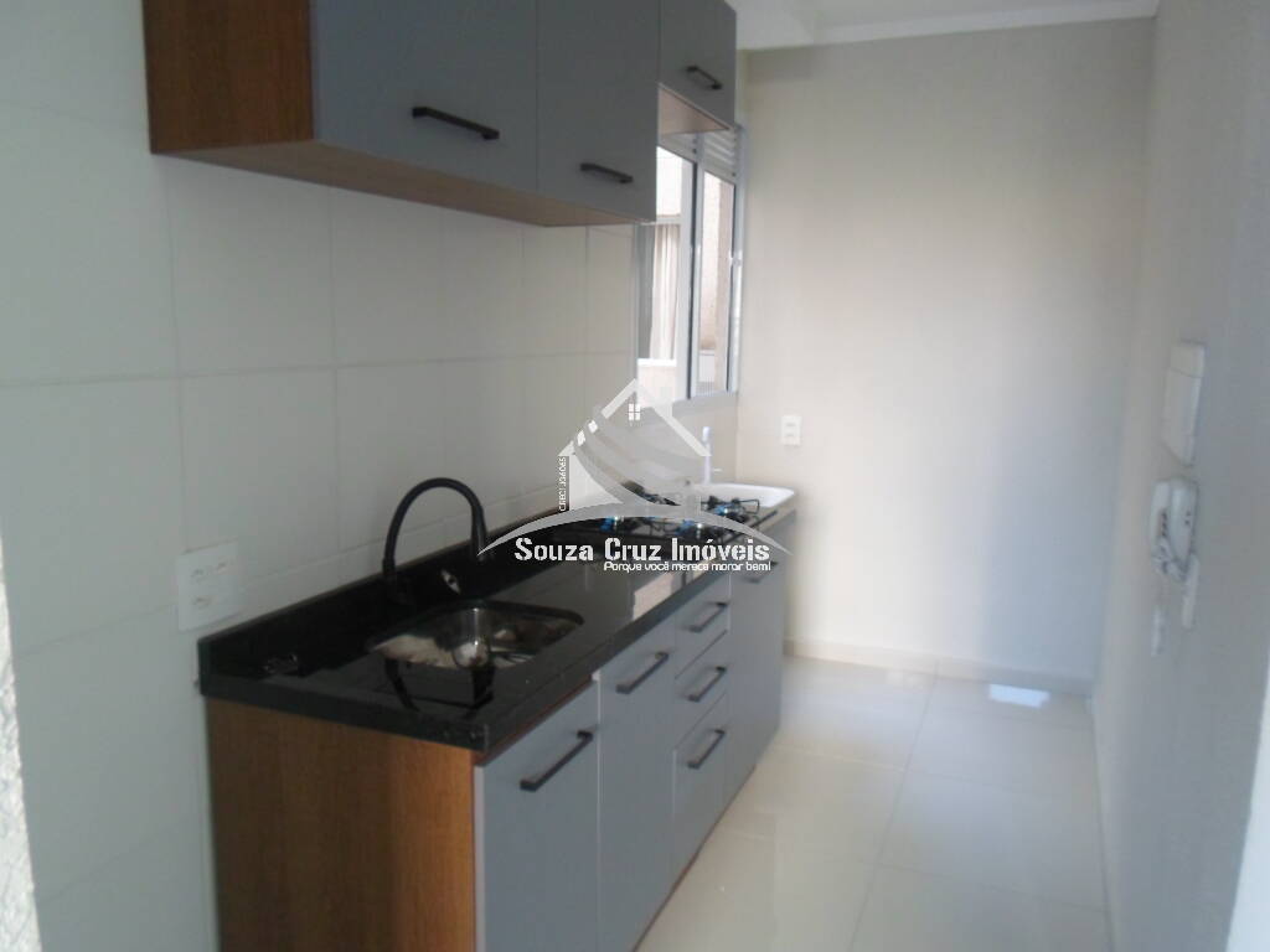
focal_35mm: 25
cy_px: 476
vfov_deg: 54.9
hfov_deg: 69.4
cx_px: 635
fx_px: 917
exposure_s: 1/30
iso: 160
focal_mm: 4.5
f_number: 2.5
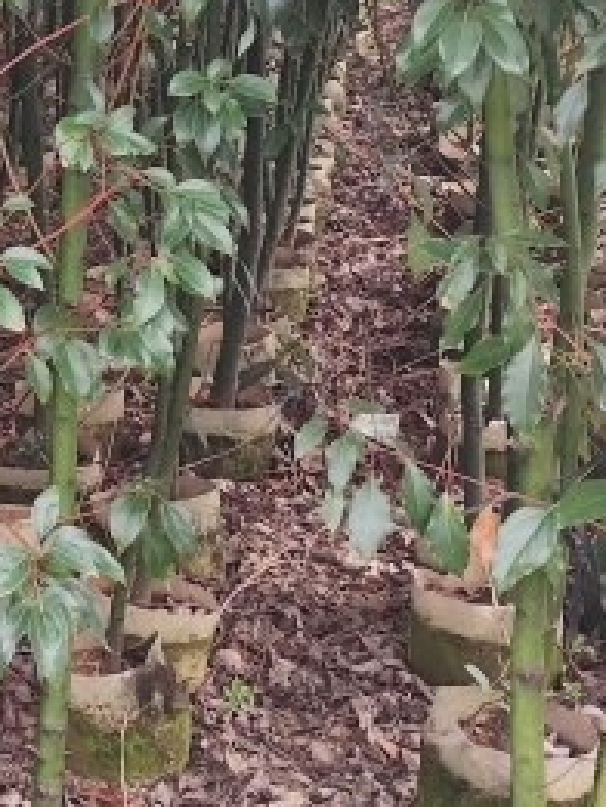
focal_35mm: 94
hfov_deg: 14.1
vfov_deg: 20.0
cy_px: -76
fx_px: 2192
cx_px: -454
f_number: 1.65
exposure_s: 1/100
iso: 100
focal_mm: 6.19
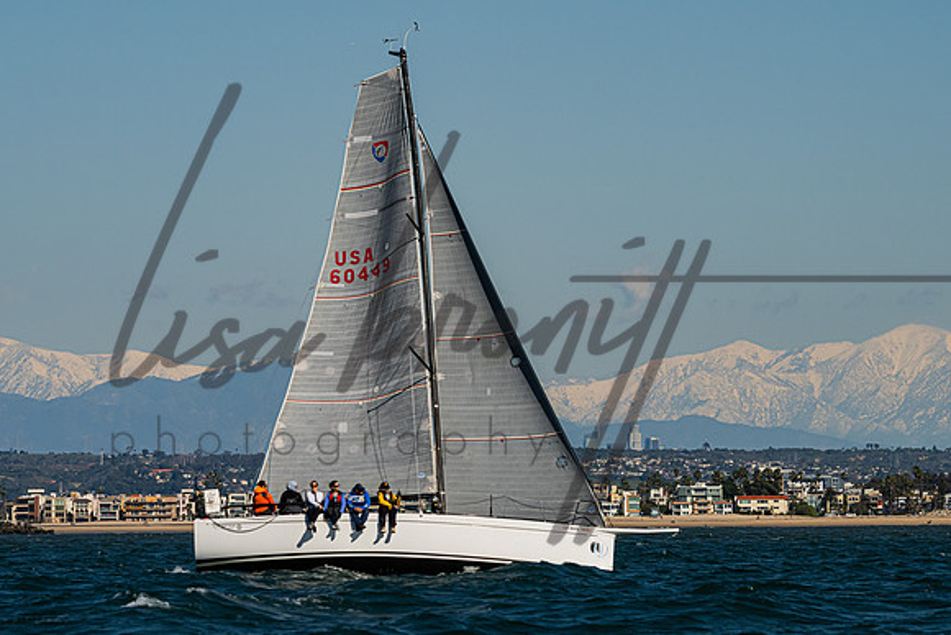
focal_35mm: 237
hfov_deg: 8.7
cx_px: 476
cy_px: 286
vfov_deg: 5.8
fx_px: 6263
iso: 400
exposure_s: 1/3200
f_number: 8
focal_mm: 185
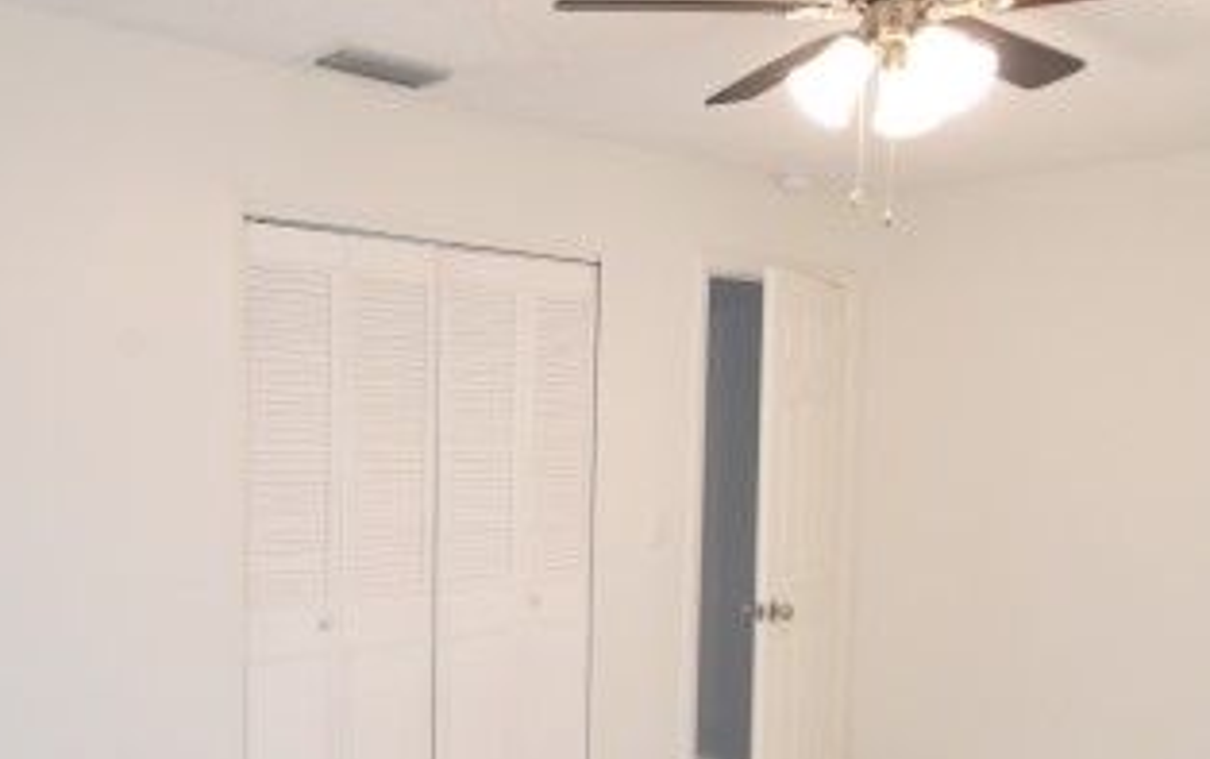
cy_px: 482
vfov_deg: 36.1
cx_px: 609
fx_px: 1155
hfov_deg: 55.3
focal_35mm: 35
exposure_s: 1/60
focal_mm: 10
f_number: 3.5
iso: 800
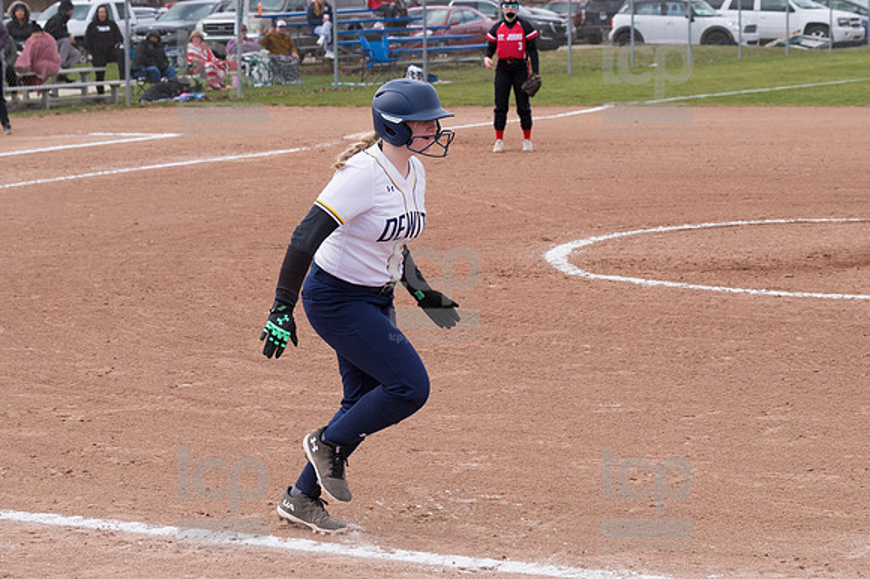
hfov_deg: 19.5
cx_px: 435
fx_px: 2536
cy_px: 290
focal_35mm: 105
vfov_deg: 13.0
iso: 640
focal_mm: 70
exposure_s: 1/1600
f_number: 5.6
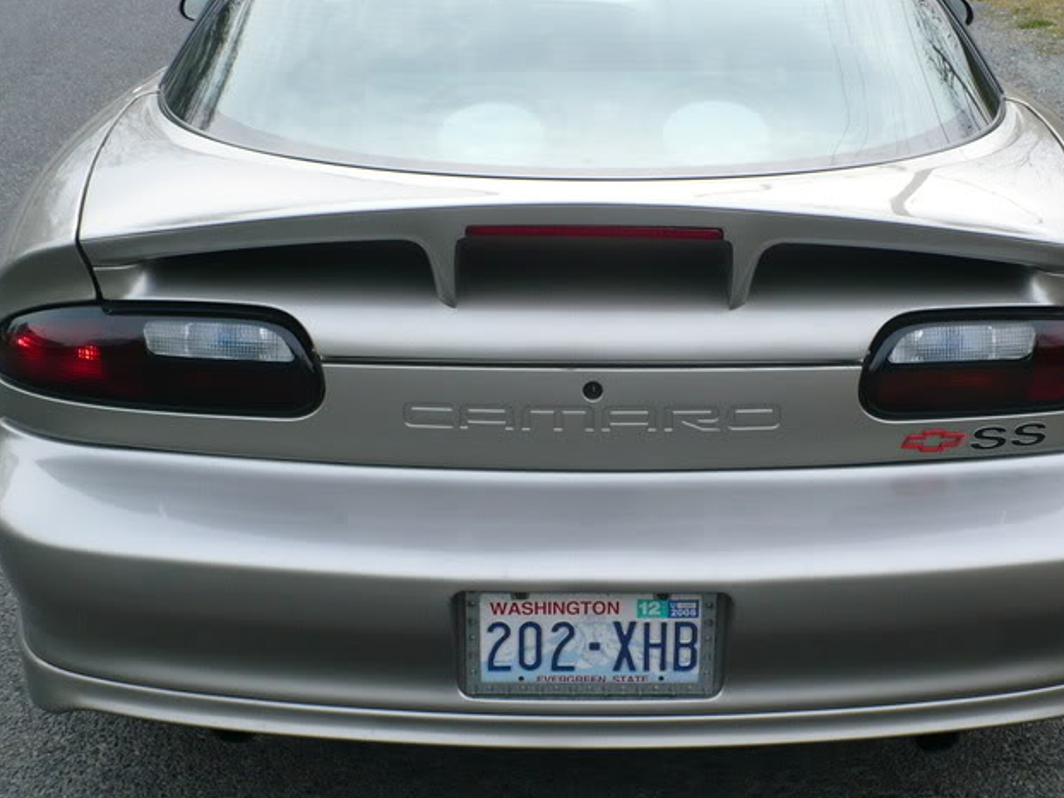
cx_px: 622
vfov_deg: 24.0
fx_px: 1875
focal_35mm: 61
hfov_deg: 31.6
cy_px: 510
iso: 100
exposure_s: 1/250
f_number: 2.8
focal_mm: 6.1
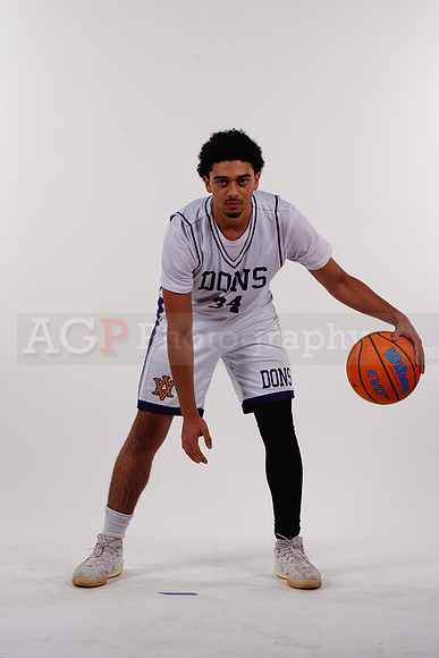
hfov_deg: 10.4
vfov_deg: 15.5
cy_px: 329
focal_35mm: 132
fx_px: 2413
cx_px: 220
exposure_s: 1/500
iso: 200
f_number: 10
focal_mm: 132
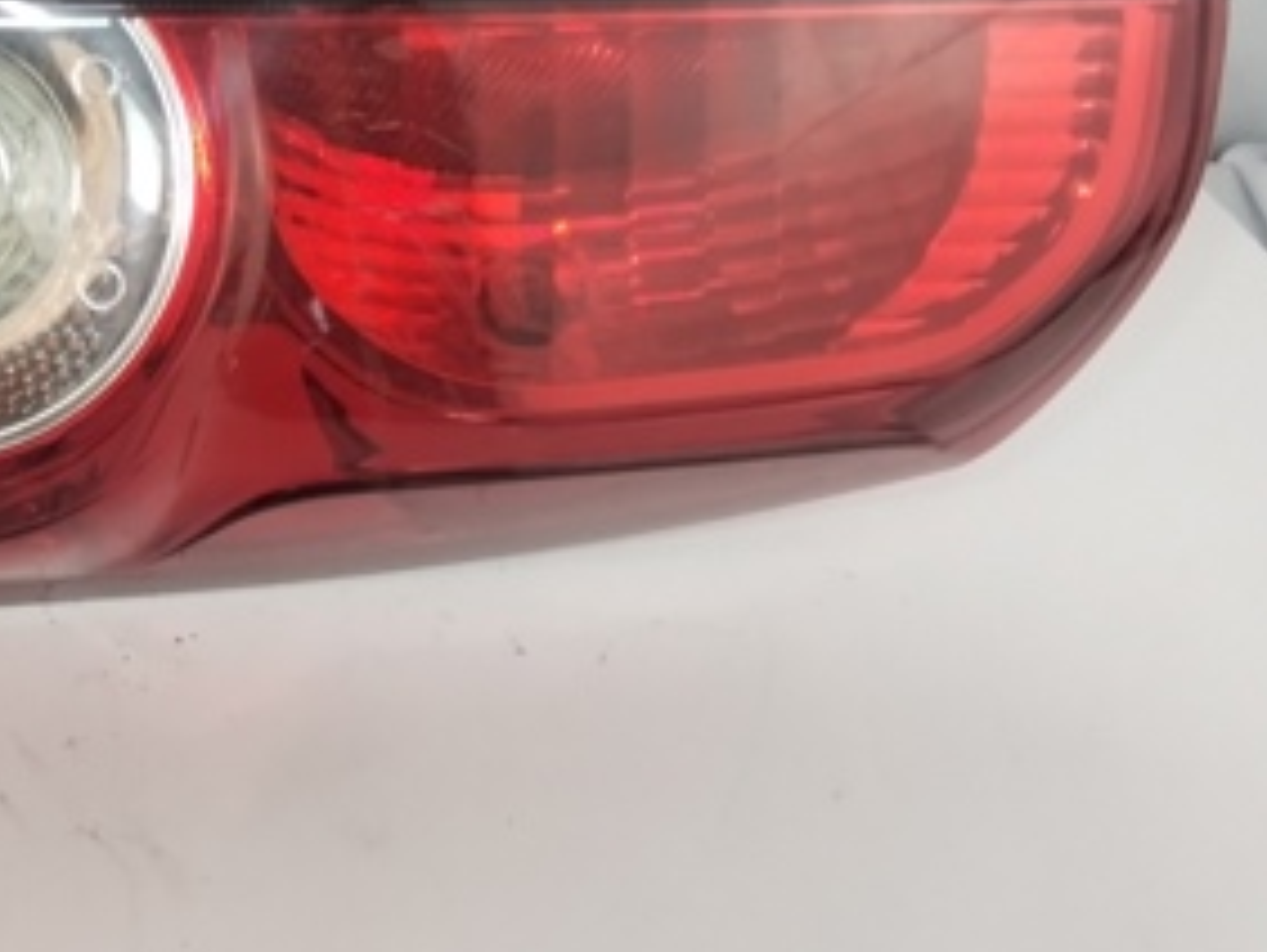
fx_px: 2161
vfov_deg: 24.0
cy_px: 49
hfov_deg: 30.1
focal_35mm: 59
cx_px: -40
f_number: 2
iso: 55
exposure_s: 1/120
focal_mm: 2.78
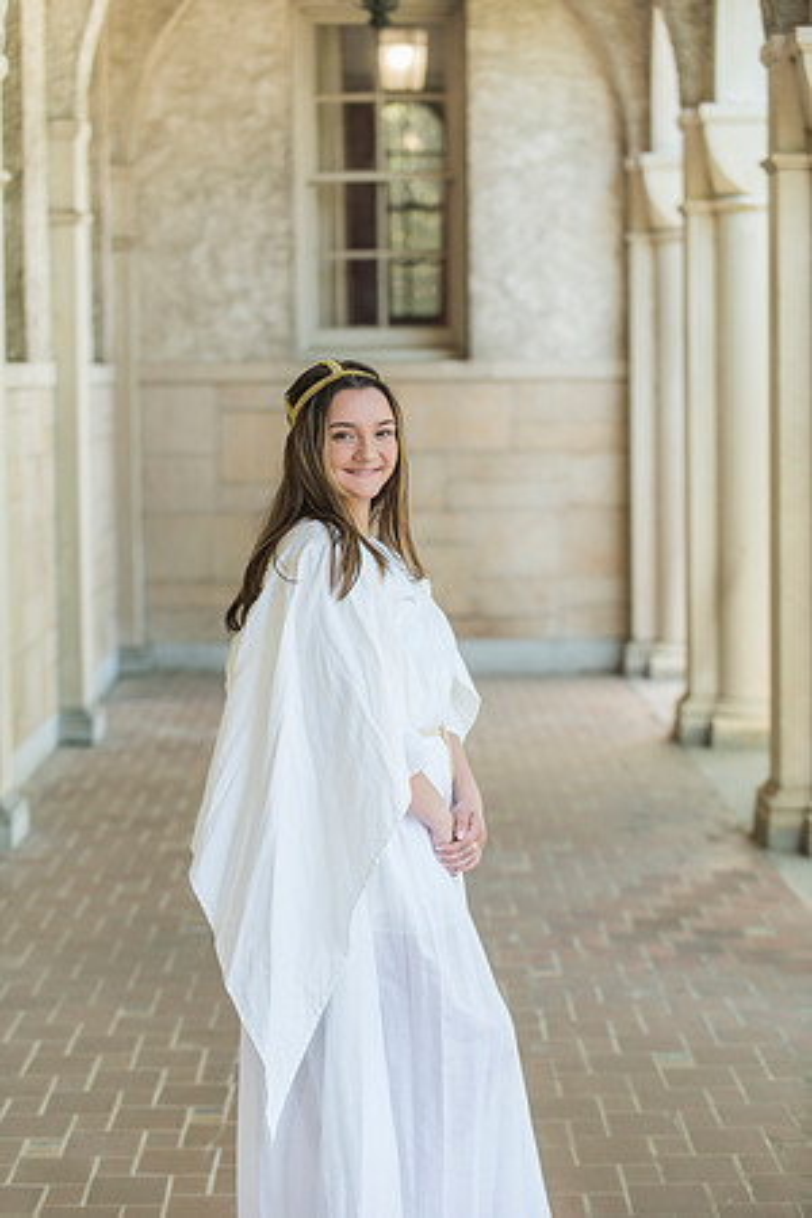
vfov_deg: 20.8
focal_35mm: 98
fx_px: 3315
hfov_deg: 14.0
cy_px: 609
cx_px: 406
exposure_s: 1/200
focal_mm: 98
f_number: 3.5
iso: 320
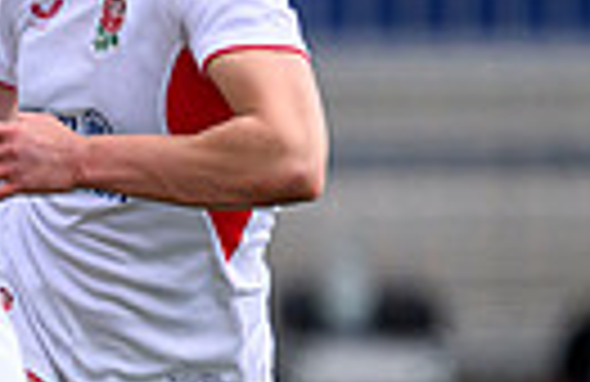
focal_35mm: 3632
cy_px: 107
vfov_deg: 0.4
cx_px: -802
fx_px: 59035
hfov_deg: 0.6
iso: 500
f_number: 4
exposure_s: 1/2000
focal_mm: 560
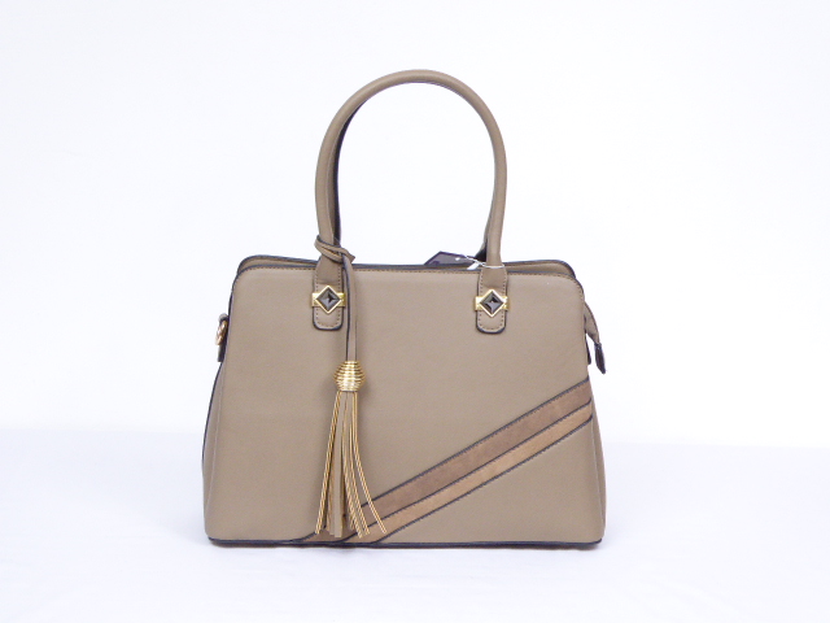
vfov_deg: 17.4
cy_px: 312
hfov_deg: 23.0
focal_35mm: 85
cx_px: 415
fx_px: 2038
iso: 400
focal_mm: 14.1
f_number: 4.7
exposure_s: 1/25
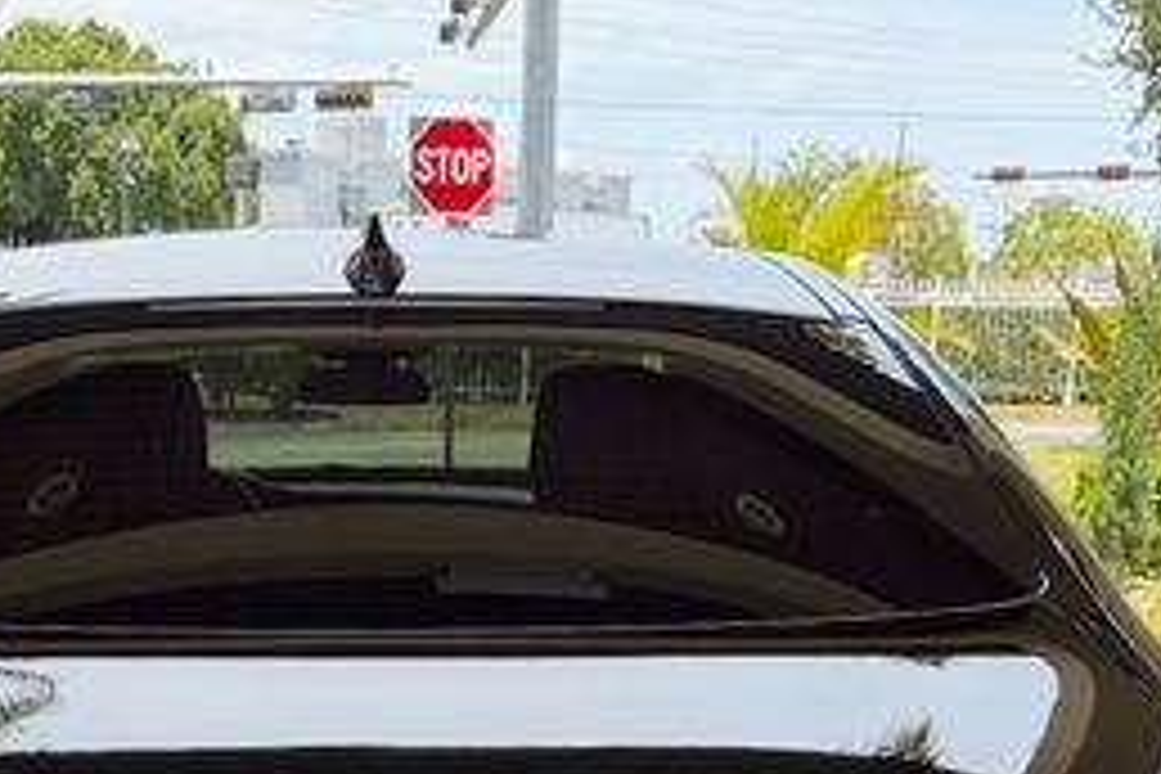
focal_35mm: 62
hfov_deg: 32.1
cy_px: 994
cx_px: 382
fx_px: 1999
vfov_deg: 20.2
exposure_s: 1/665
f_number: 1.78
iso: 100
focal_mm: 6.76
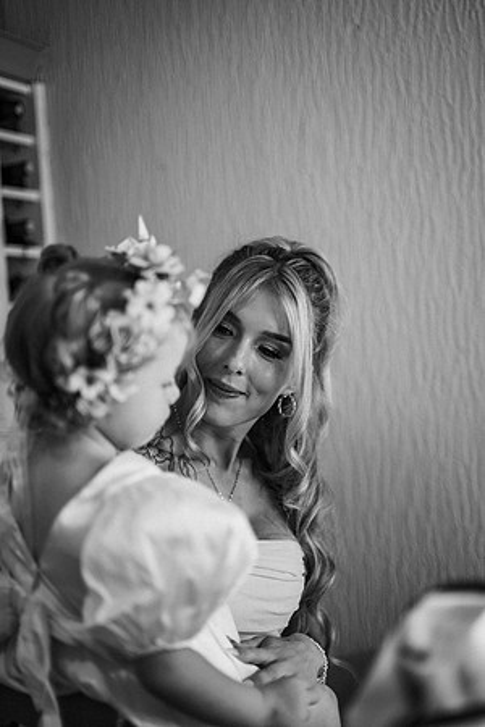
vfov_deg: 39.6
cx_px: 242
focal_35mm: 50
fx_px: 1010
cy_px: 364
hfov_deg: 27.0
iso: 400
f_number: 1.4
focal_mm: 50
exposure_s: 1/320
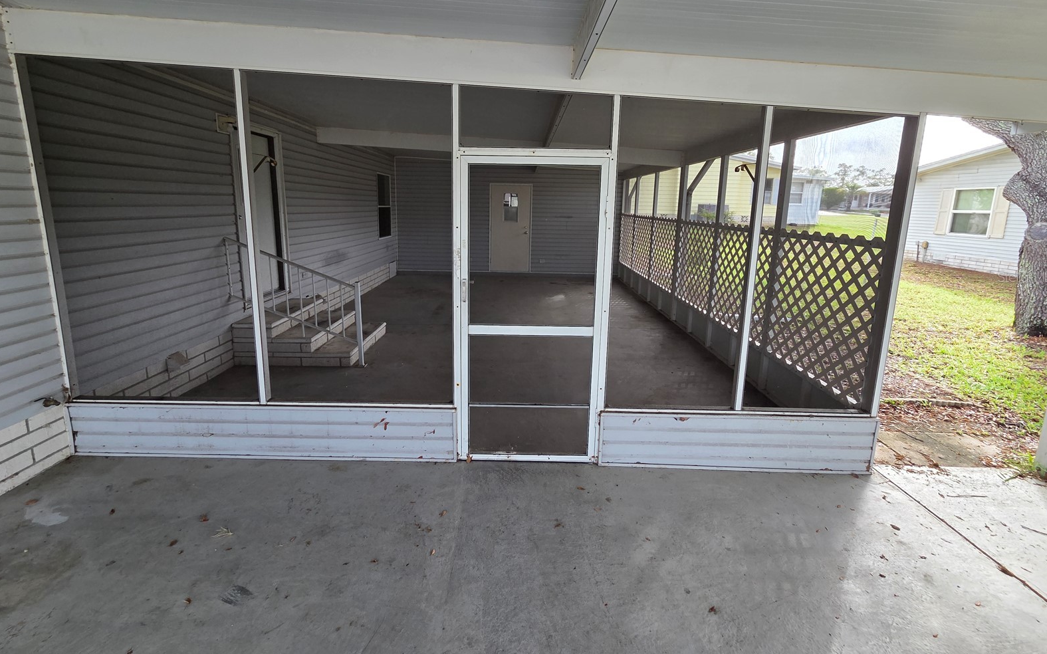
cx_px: 528
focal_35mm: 14
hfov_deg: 105.3
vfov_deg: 78.1
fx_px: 399
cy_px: 276
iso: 50
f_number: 2.2
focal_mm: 2.2
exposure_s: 1/159
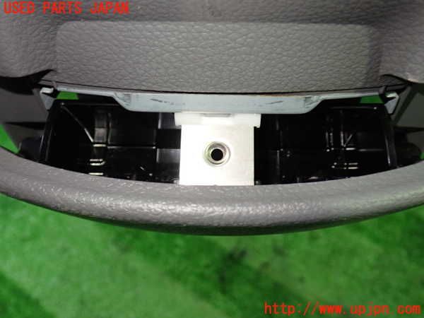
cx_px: 212
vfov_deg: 39.7
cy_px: 159
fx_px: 441
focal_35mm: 36
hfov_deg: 51.4
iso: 320
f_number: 2.5
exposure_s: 1/40
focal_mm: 6.37
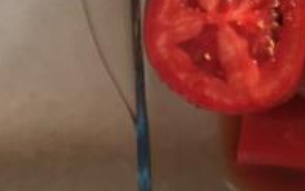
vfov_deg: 11.8
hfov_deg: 16.7
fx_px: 890
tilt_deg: -83.7
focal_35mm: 107
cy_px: -75
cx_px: 521
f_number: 2.2
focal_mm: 4.15
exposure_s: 1/33
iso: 125
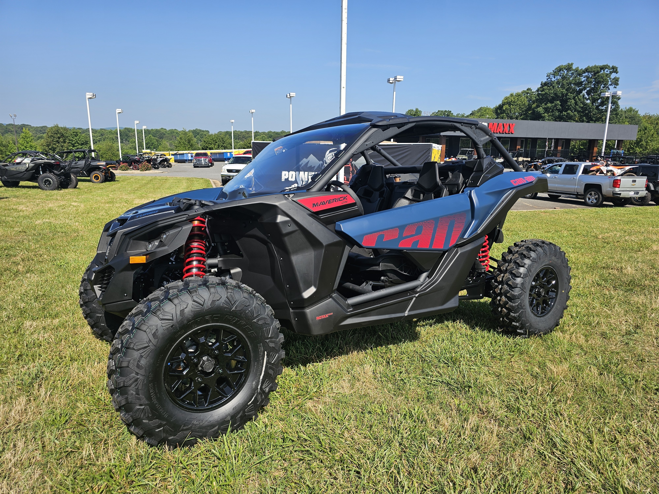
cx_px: 330
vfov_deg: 58.9
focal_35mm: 23
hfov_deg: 73.9
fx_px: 438
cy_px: 247
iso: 10
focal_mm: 6.3
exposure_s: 1/579
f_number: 1.7
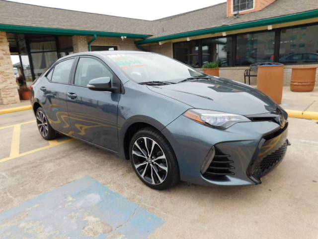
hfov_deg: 71.6
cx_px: 159
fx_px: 220
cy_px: 120
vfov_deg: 56.8
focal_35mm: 24
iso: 125
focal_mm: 4.1
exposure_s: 1/640
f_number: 3
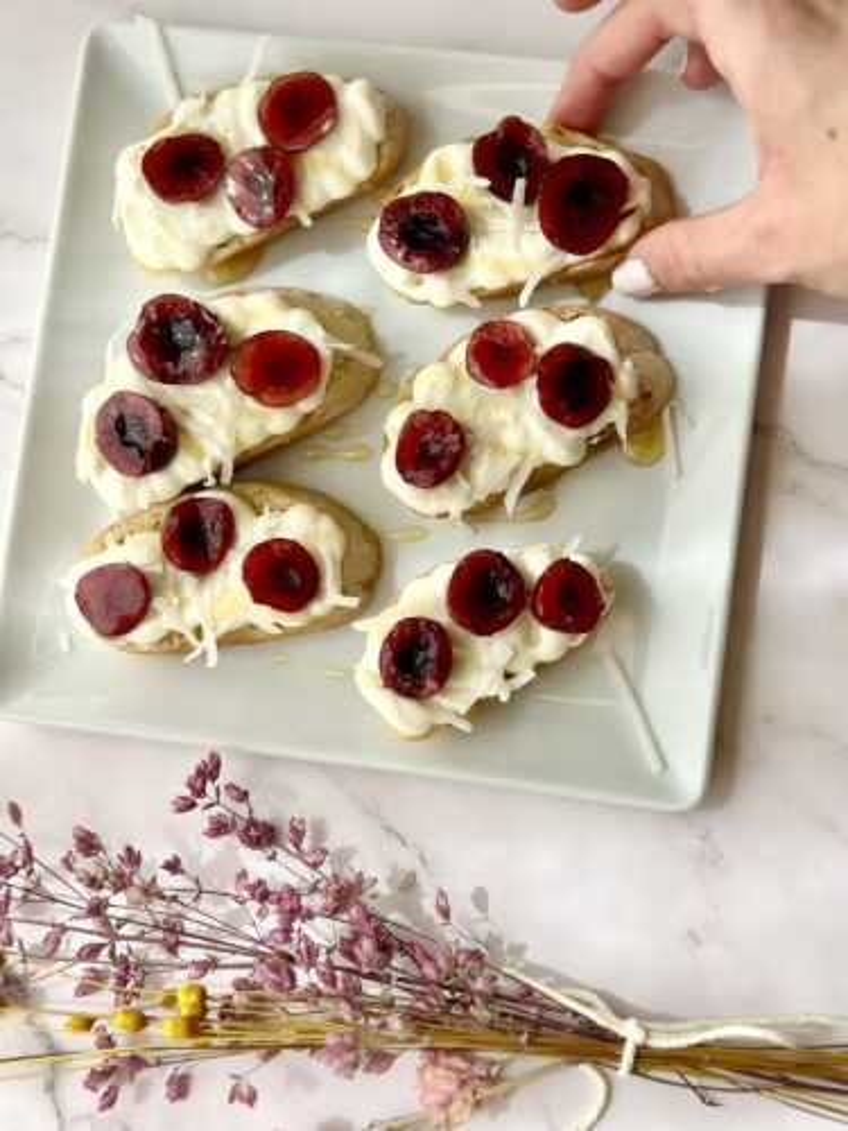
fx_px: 1568
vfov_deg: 39.7
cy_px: 566
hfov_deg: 30.3
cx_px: 424
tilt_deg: -79.6
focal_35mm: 48
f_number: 1.78
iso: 80
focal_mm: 6.86
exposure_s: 1/1289
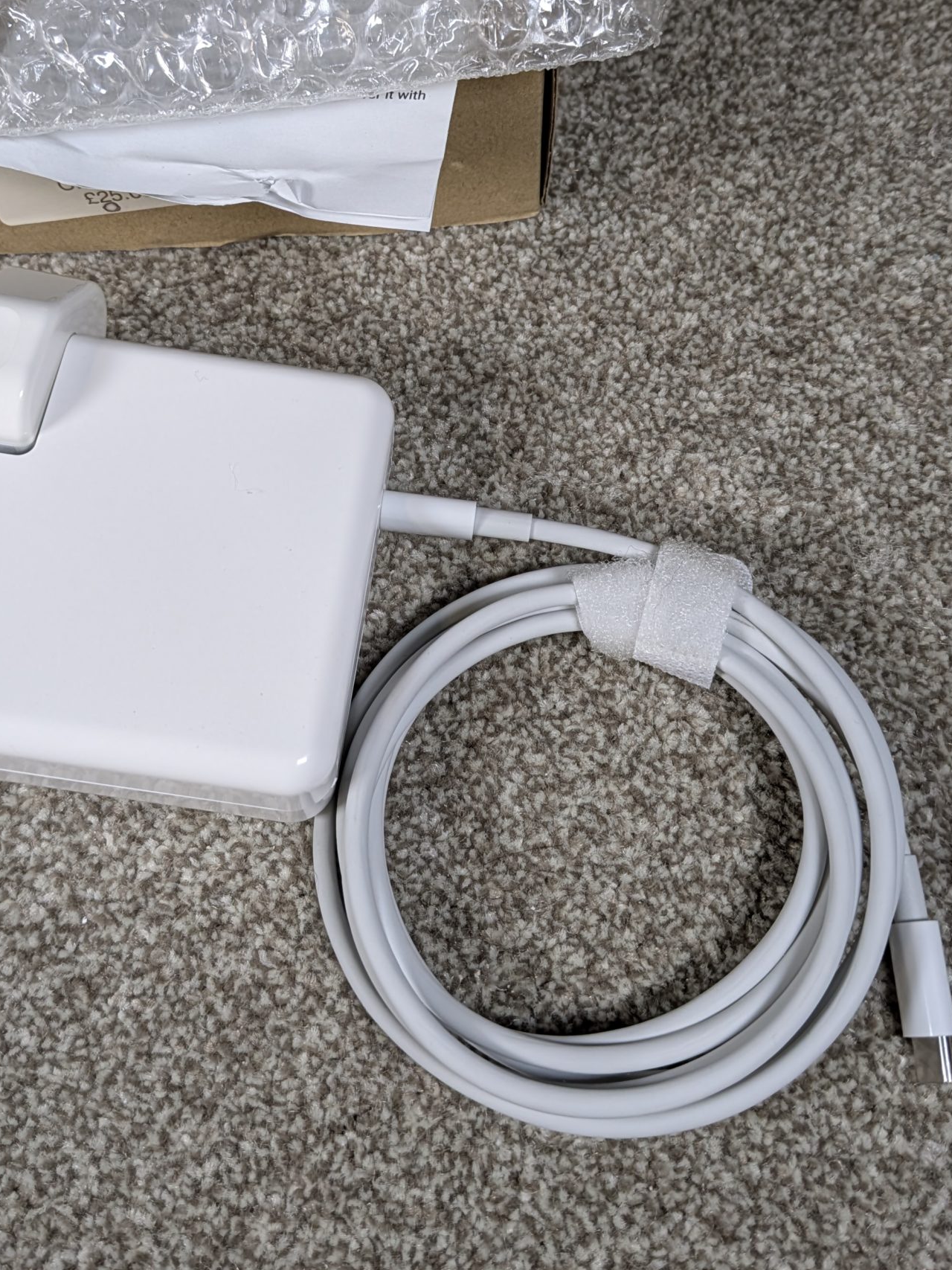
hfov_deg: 39.6
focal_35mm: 36
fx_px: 1320
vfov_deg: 50.7
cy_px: 450
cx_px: 425
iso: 81
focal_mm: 4.53
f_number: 1.7
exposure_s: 1/120
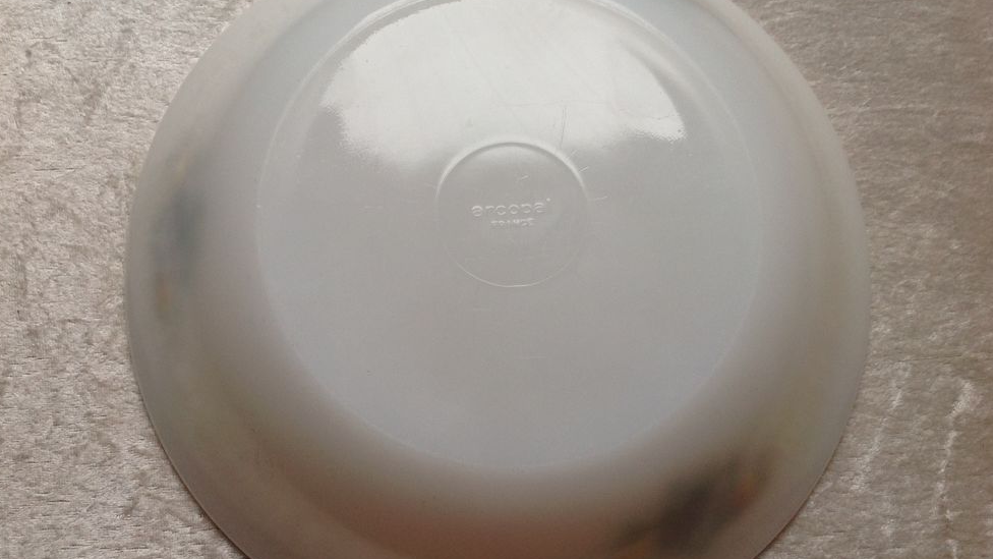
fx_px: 1027
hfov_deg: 51.6
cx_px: 502
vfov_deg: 30.4
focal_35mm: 39
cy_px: 285
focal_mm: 4.28
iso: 50
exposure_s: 1/24
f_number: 2.4
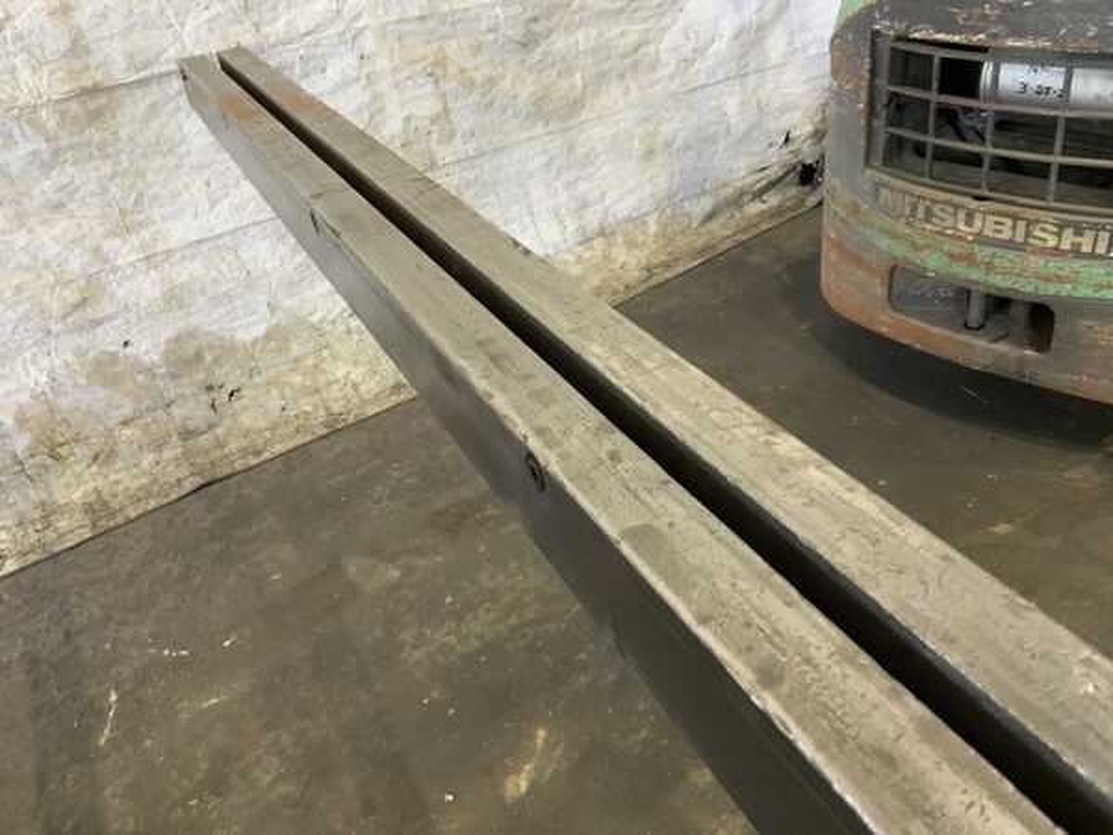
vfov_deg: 48.2
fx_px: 932
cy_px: 418
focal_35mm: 29
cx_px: 556
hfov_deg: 61.7
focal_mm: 3
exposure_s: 1/60
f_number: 1.8
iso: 160
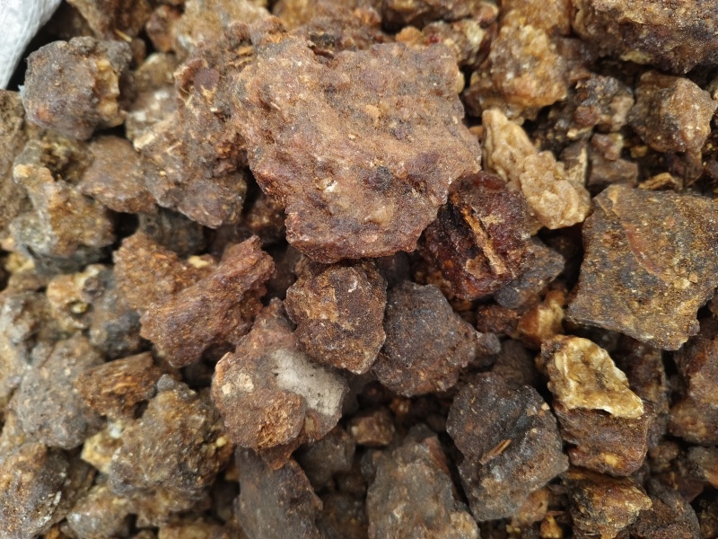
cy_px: 270
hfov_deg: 73.9
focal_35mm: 23
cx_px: 359
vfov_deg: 58.9
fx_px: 477
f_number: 1.88
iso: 685
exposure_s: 1/100
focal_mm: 5.6
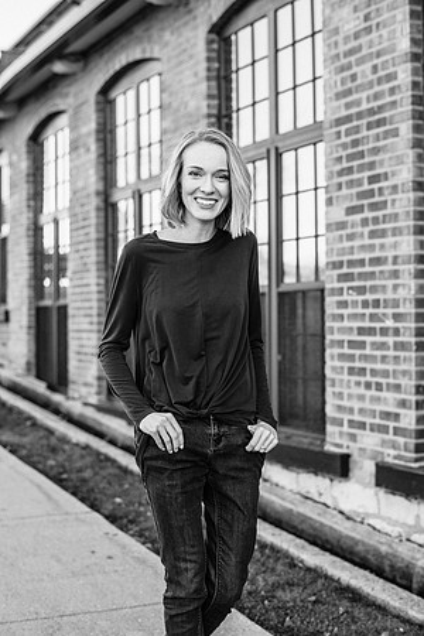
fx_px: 1025
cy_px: 318
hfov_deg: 23.4
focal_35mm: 58
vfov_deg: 34.5
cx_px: 212
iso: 125
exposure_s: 1/320
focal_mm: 58
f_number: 3.2
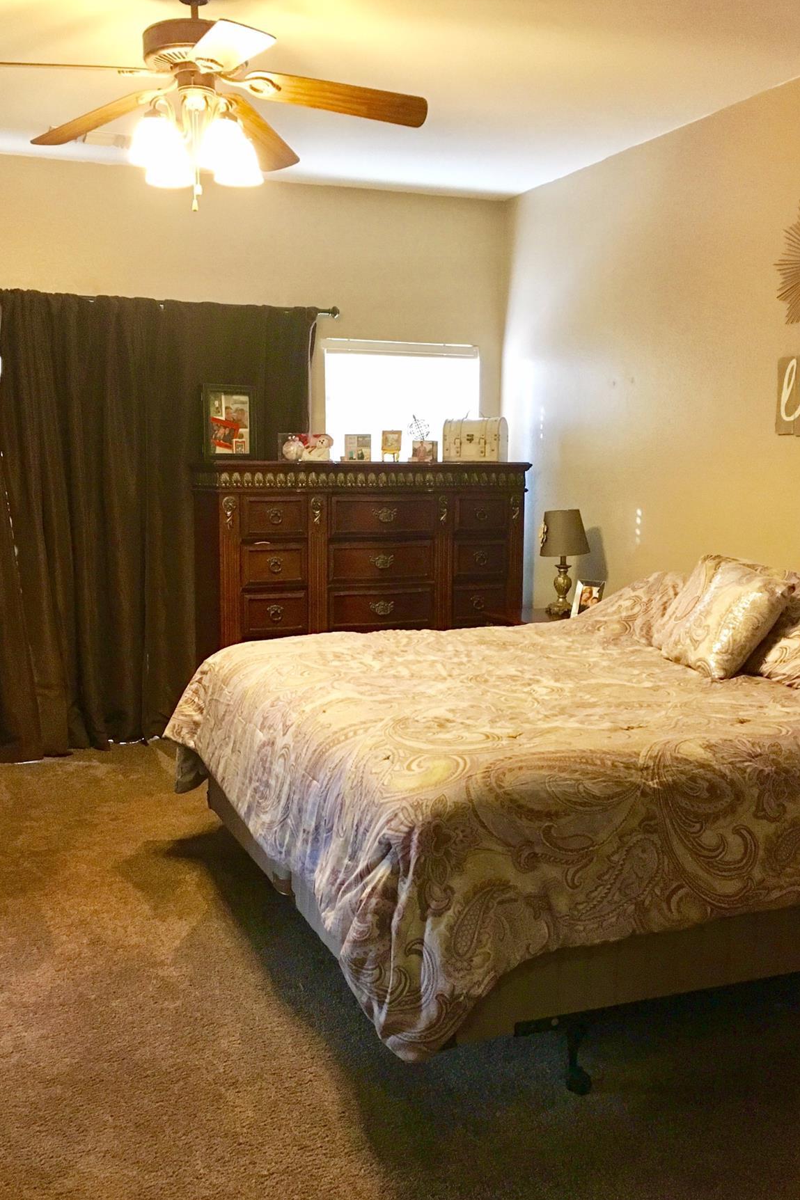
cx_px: 400
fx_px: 1167
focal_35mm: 35
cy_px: 629
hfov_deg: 37.8
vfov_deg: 54.4
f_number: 2.2
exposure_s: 1/30
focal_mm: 4.15
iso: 250
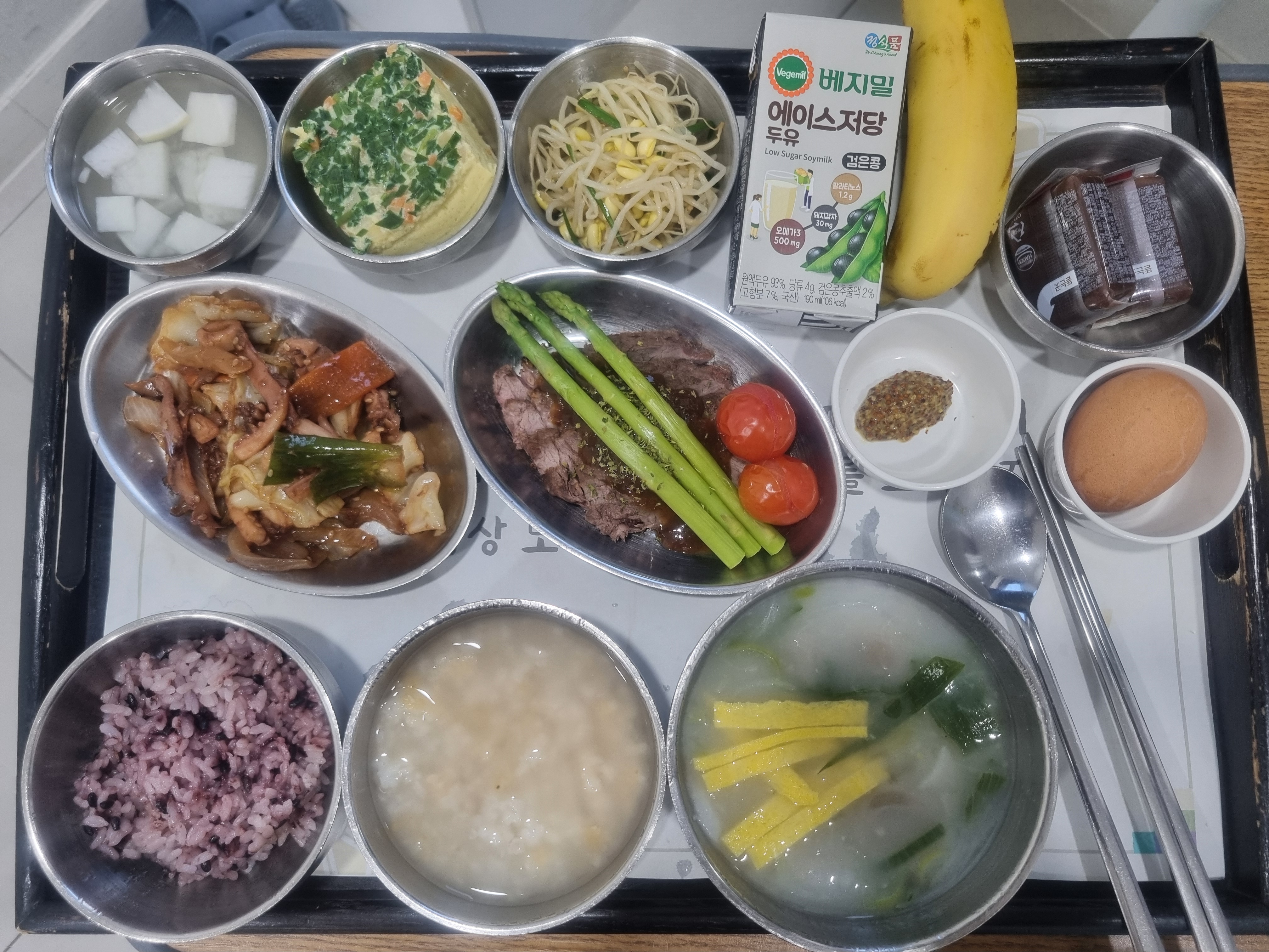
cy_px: 476
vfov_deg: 53.1
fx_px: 953
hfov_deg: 67.3
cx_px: 634
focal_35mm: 26
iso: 200
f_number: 1.8
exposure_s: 1/60
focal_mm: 5.4
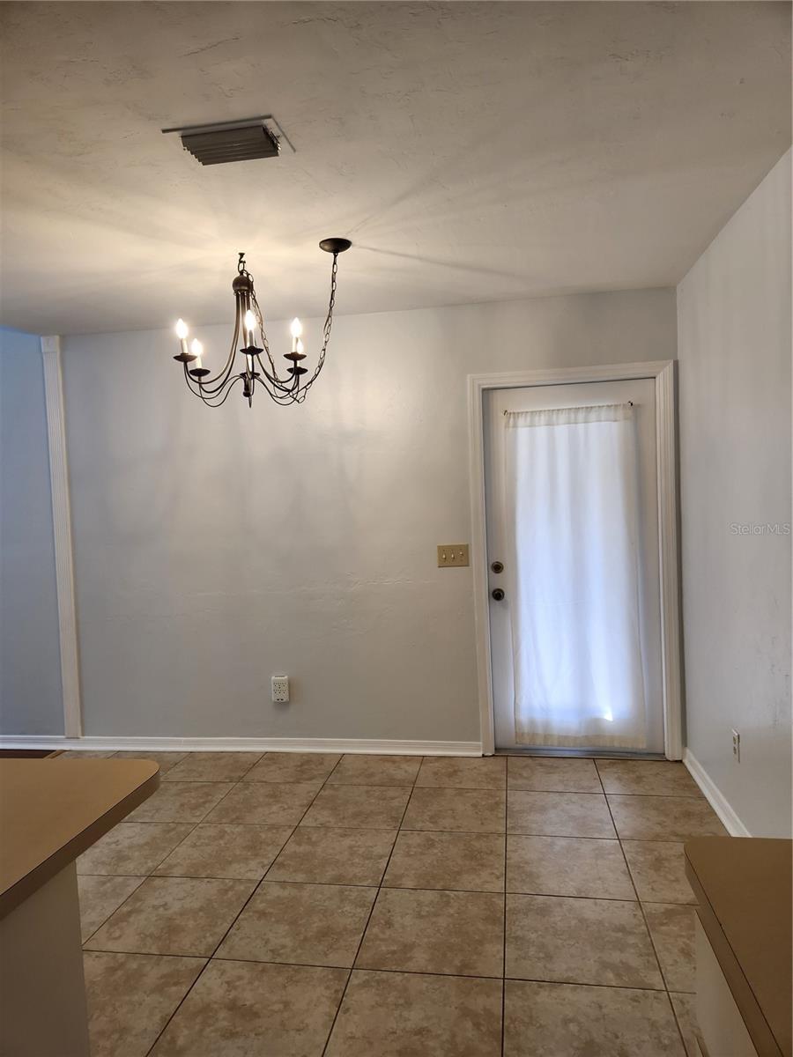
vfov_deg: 73.9
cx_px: 396
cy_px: 528
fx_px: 703
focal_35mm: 23
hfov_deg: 58.9
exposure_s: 1/120
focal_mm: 5.4
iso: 100
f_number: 1.8
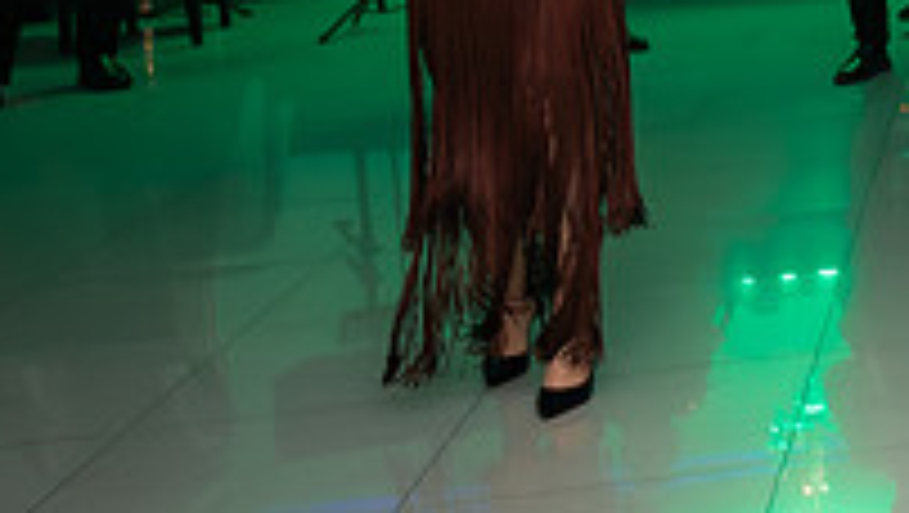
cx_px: 1688
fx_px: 2026
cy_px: -170
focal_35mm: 84
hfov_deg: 18.8
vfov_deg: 13.8
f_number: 2.8
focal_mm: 21
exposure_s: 1/200
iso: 1600
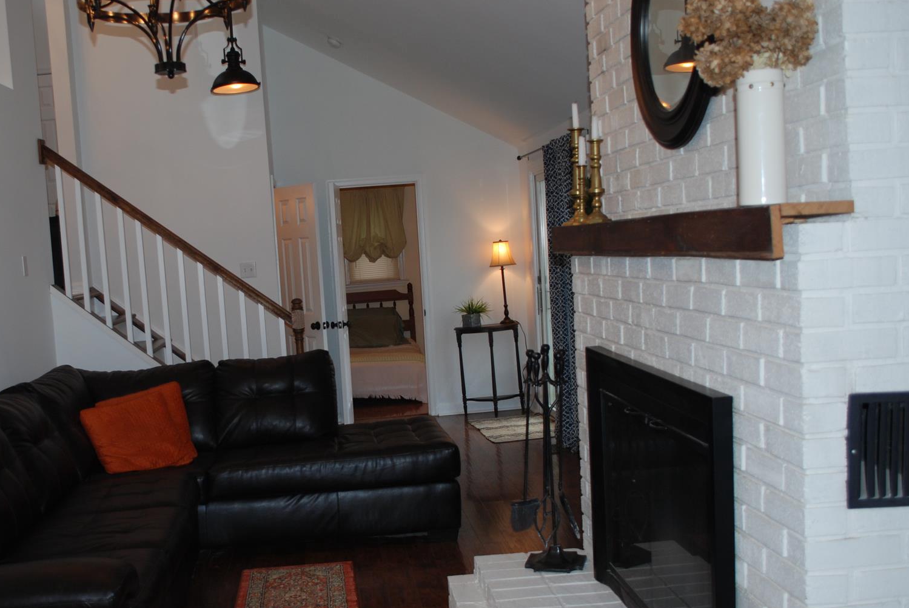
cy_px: 333
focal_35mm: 41
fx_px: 1036
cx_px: 324
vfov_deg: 32.7
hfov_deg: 46.8
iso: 200
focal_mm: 20
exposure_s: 1/60
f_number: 3.8
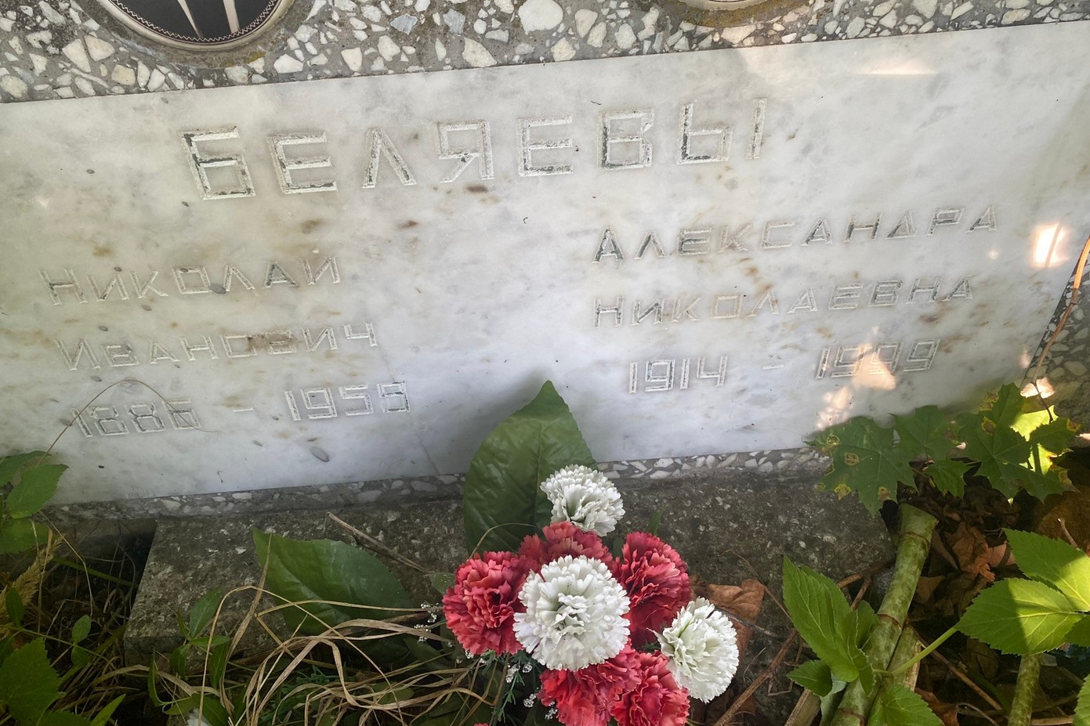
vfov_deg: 46.3
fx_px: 848
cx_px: 539
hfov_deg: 65.5
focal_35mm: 28
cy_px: 316
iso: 100
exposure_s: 1/121
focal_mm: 4.25
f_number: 1.8
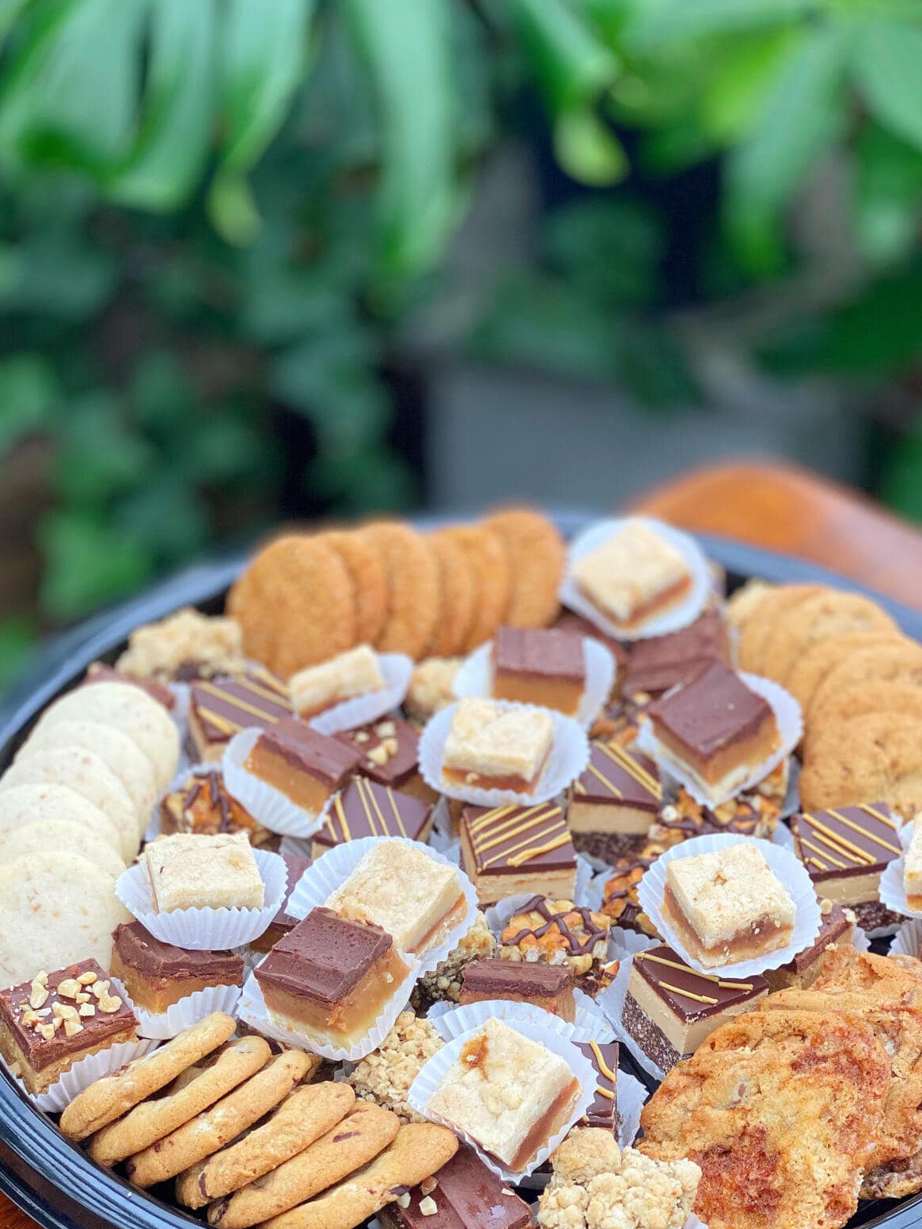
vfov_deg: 28.1
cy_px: 755
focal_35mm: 69
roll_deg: -0.6
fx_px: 2449
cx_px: 508
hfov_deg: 21.3
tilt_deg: -36.7
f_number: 2
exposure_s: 1/120
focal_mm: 6
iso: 64
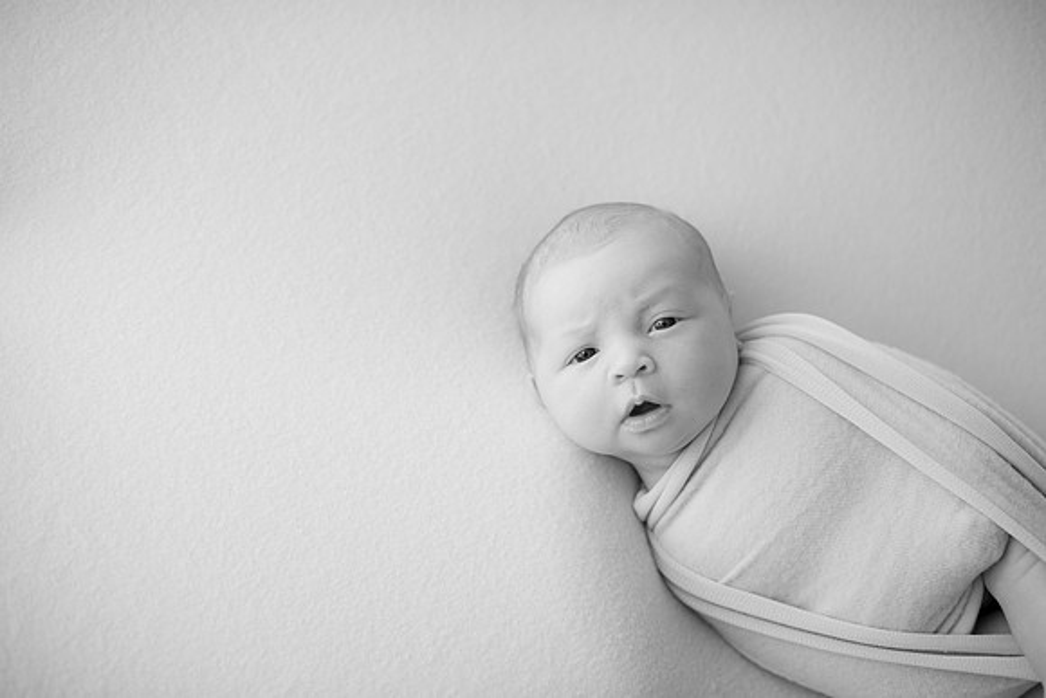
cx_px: 523
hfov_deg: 39.6
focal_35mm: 50
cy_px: 349
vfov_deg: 27.0
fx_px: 1453
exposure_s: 1/160
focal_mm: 50
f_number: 2.5
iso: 100
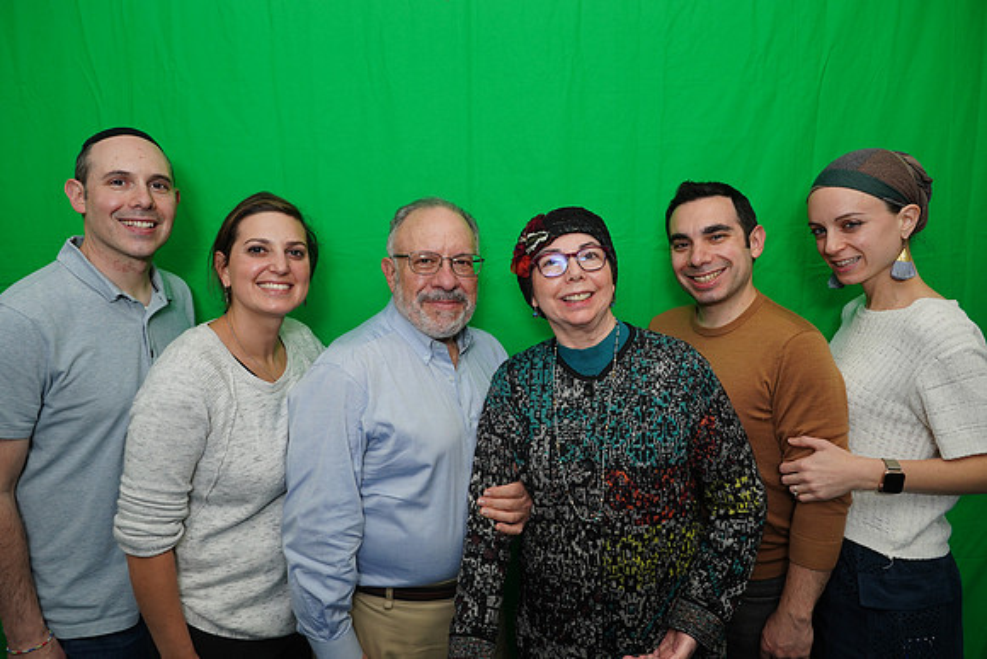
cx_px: 494
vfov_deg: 51.3
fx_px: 686
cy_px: 330
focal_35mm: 25
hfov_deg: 71.5
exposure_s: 1/125
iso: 400
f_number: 6.3
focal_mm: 25
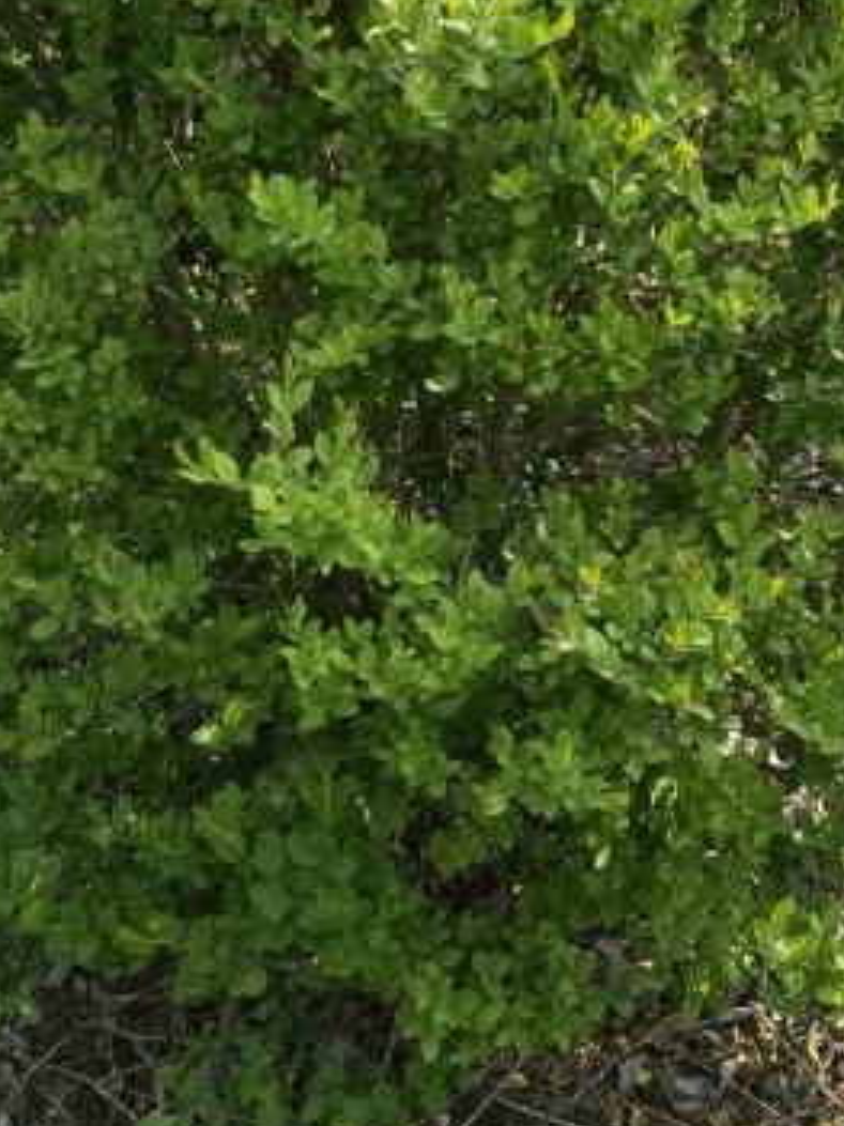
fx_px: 2667
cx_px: 857
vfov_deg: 22.4
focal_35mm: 82
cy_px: -146
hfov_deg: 17.5
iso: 50
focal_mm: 6.67
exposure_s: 1/1163
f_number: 1.9
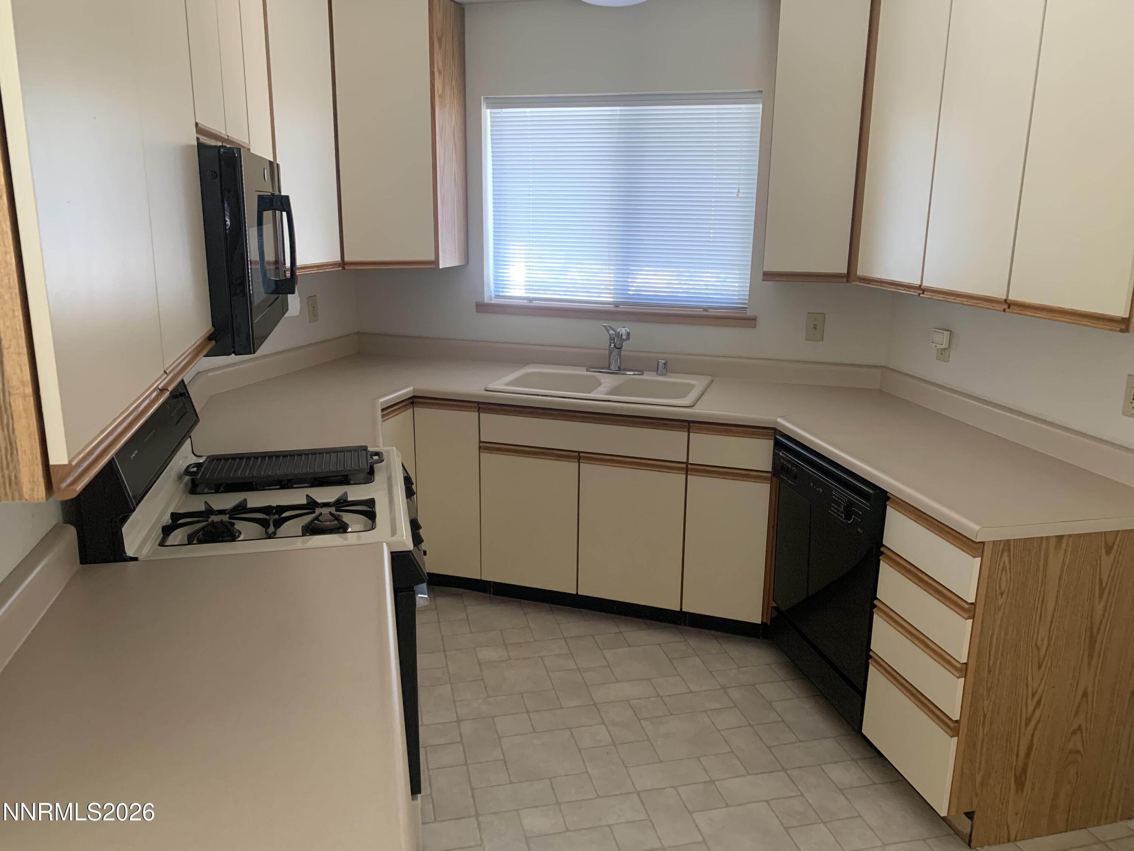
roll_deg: -1.3
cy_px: 426
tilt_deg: -13.7
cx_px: 567
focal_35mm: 26
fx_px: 852
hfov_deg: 67.3
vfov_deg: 53.1
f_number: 1.8
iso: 250
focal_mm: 4.25
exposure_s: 1/60
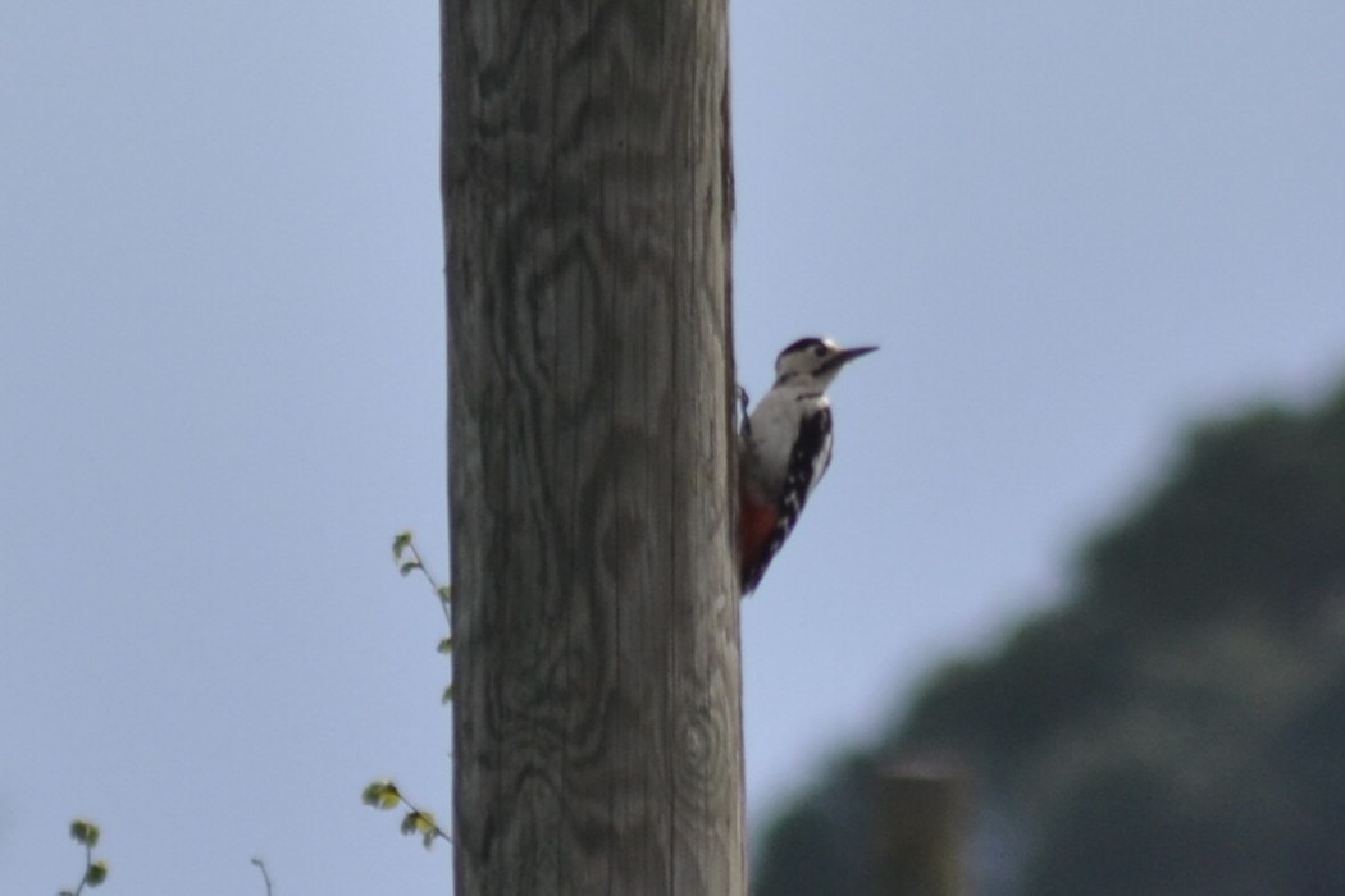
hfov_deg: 4.6
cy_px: 448
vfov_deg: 3.1
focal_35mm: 450
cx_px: 672
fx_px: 16811
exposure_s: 1/1250
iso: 200
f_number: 6.3
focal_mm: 300
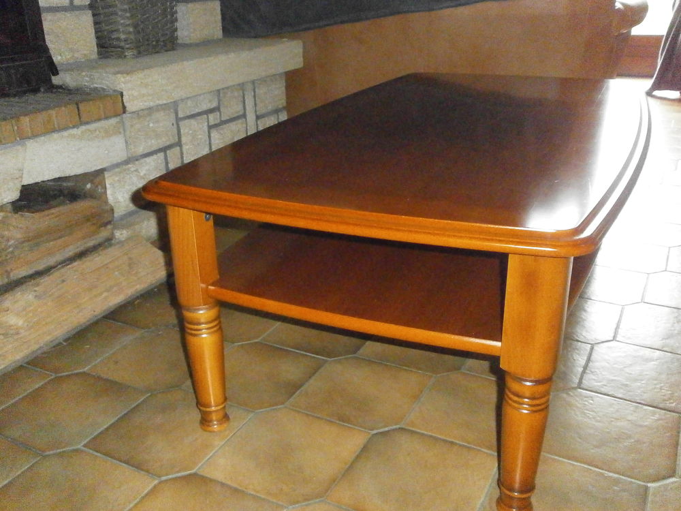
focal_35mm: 32
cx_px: 340
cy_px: 256
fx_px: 630
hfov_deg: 56.8
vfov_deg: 44.2
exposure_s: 1/30
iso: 1600
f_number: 3.1
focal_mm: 5.8
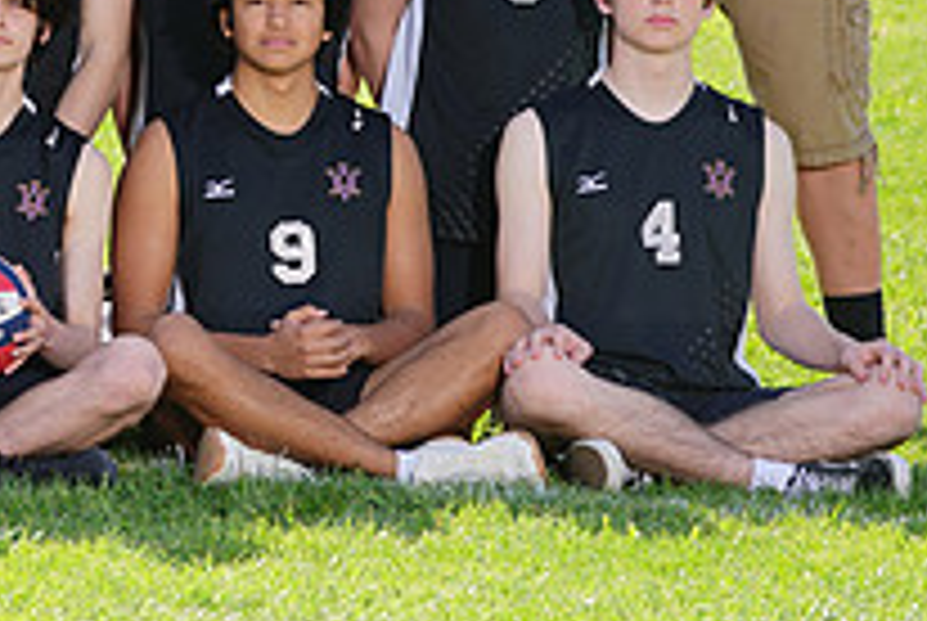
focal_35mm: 467
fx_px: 12042
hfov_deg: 4.4
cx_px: -4
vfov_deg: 2.9
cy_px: -209
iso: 64
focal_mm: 166
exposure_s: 1/200
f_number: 5.6
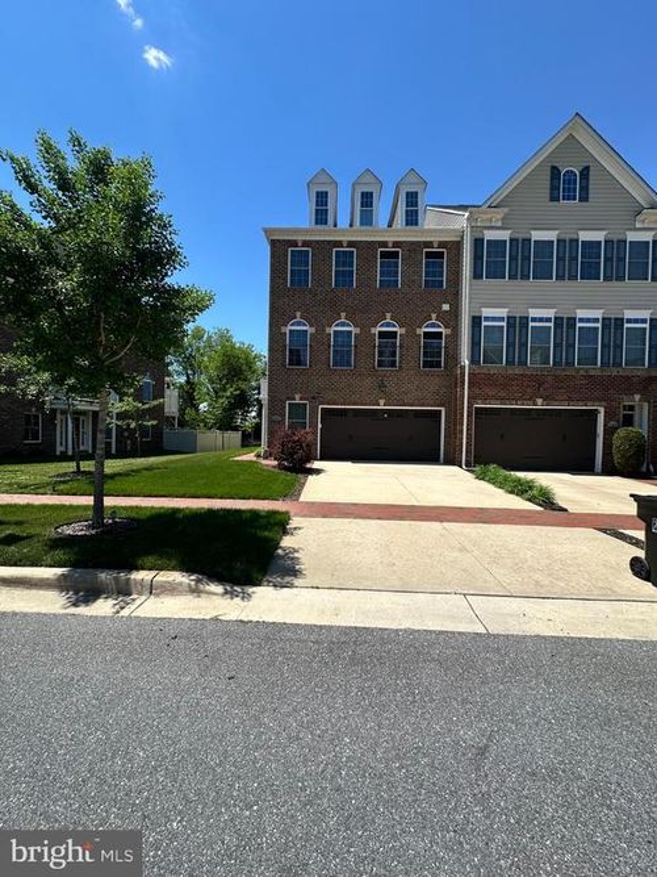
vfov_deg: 102.1
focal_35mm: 14
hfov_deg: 85.7
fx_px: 354
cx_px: 328
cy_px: 438
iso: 40
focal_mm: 2.22
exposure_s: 1/2020
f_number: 2.2
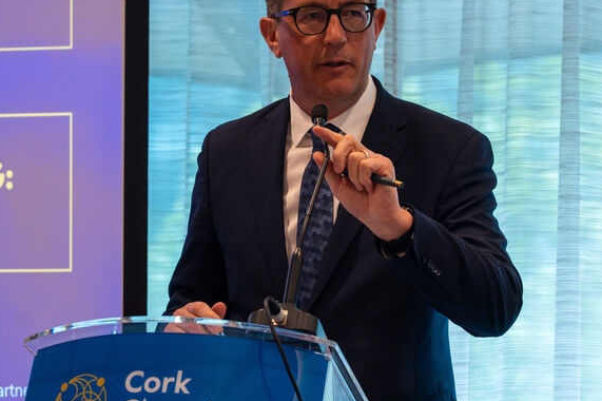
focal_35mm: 214
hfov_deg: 9.6
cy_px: 178
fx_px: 3576
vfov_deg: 6.4
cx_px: 347
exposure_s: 1/160
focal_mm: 152.7
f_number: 5
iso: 1000
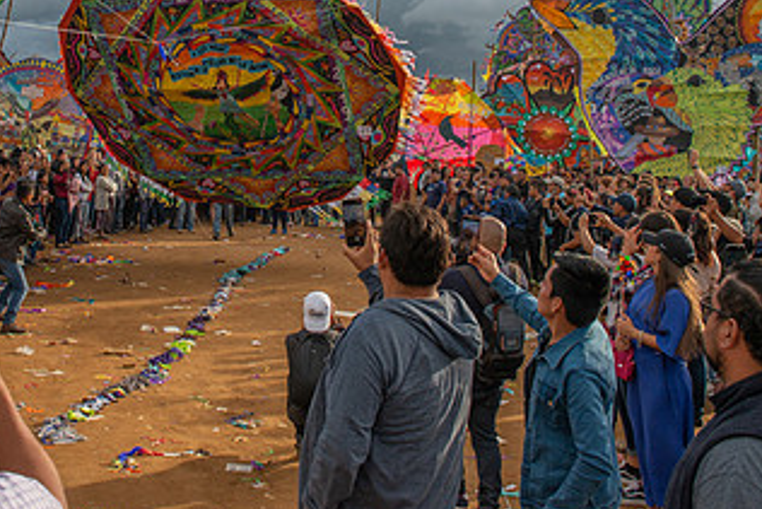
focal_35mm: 44
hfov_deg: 43.4
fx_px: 932
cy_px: 62
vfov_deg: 29.4
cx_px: 217
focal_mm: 24
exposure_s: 1/500
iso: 320
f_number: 7.1
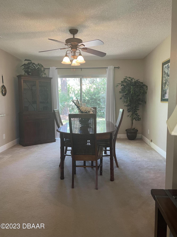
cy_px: 118
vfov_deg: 67.3
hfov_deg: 53.1
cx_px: 88
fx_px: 177
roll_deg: +1.5
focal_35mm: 26
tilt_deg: -6.5
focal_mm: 4.2
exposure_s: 1/60
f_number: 1.6
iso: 125
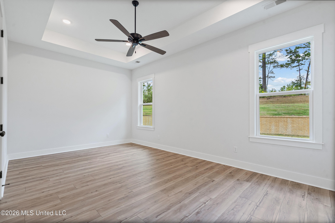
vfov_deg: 73.8
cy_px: 112
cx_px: 168
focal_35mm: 16
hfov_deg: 96.7
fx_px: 149
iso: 640
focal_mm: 16
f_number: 8
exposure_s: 1/20
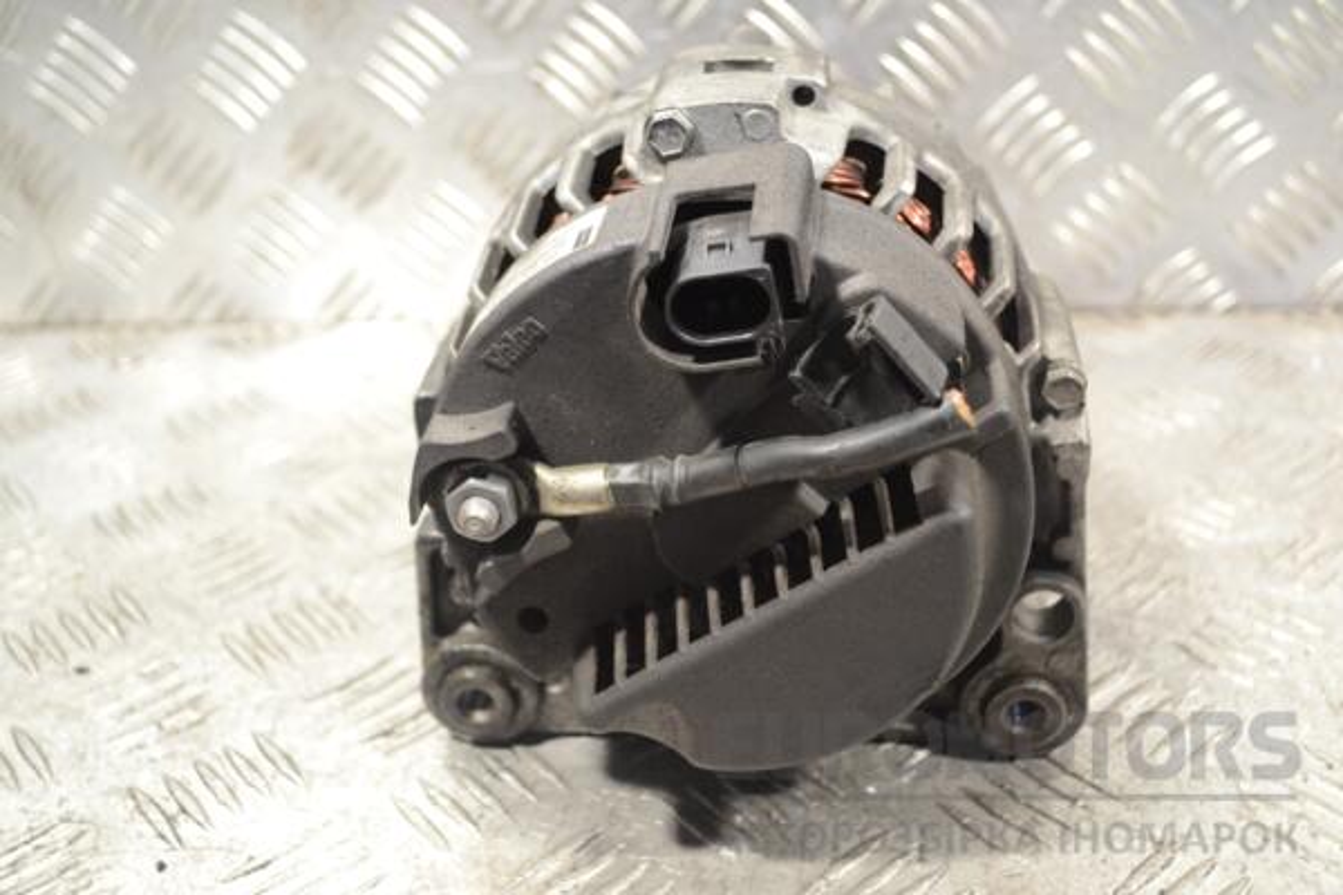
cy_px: 448
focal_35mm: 39
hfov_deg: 49.6
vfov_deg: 34.2
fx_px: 1455
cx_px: 672
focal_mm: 26
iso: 400
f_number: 4.2
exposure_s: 1/30
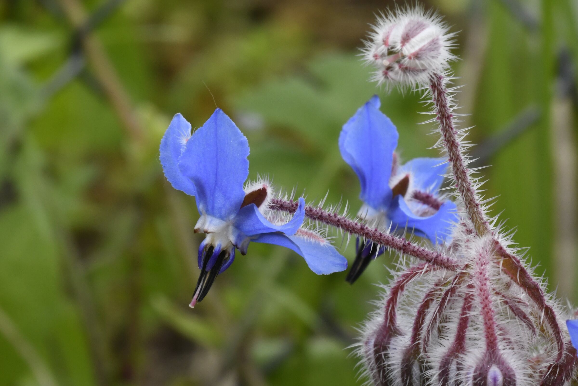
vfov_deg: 3.8
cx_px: 289
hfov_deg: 5.7
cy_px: 193
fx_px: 5780
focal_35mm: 360
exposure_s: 1/100
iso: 1400
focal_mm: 180
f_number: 25
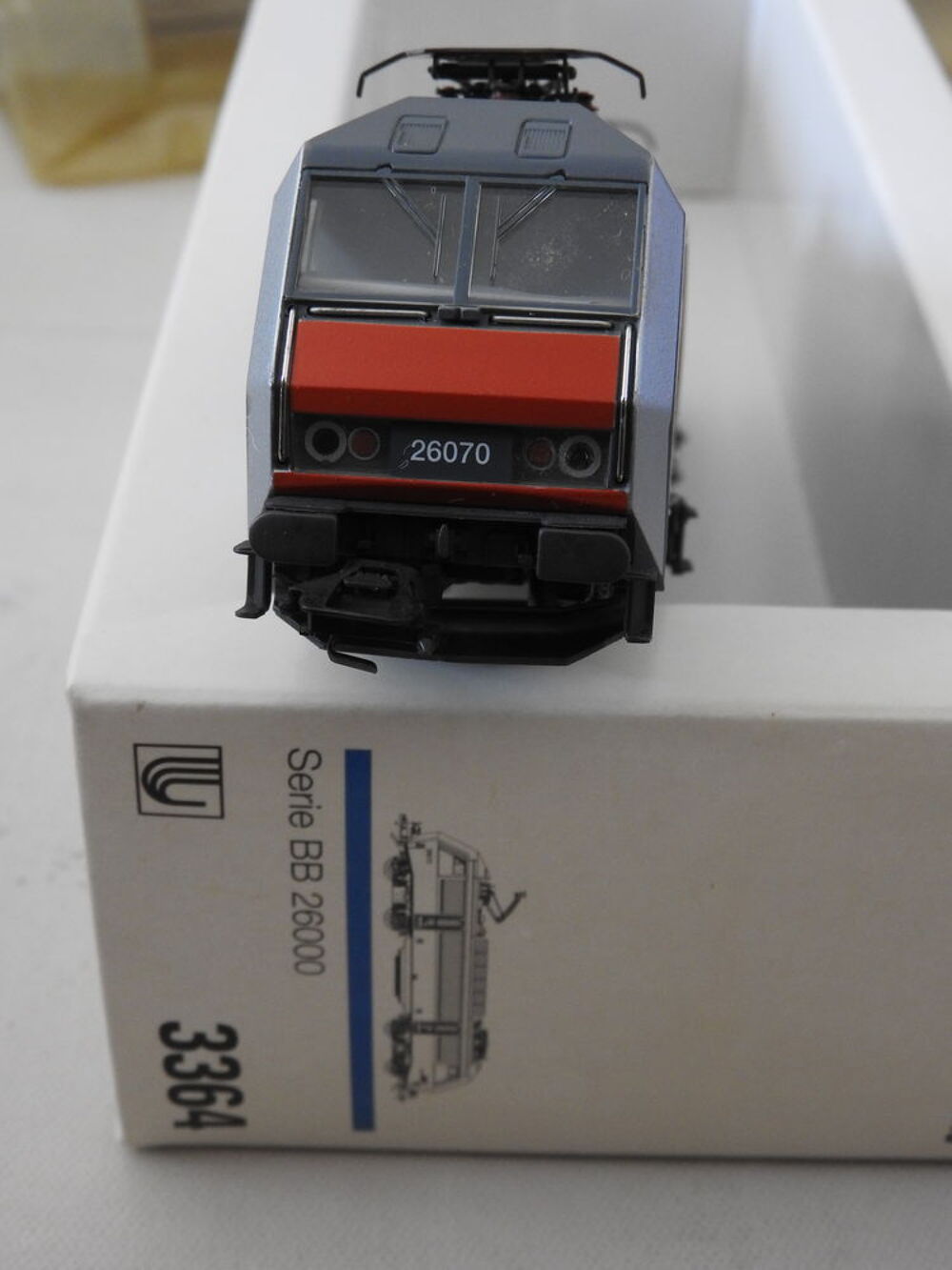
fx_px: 2016
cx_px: 476
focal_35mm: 55
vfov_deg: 34.9
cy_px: 635
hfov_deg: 26.6
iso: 400
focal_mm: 9.9
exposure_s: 1/13
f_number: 4
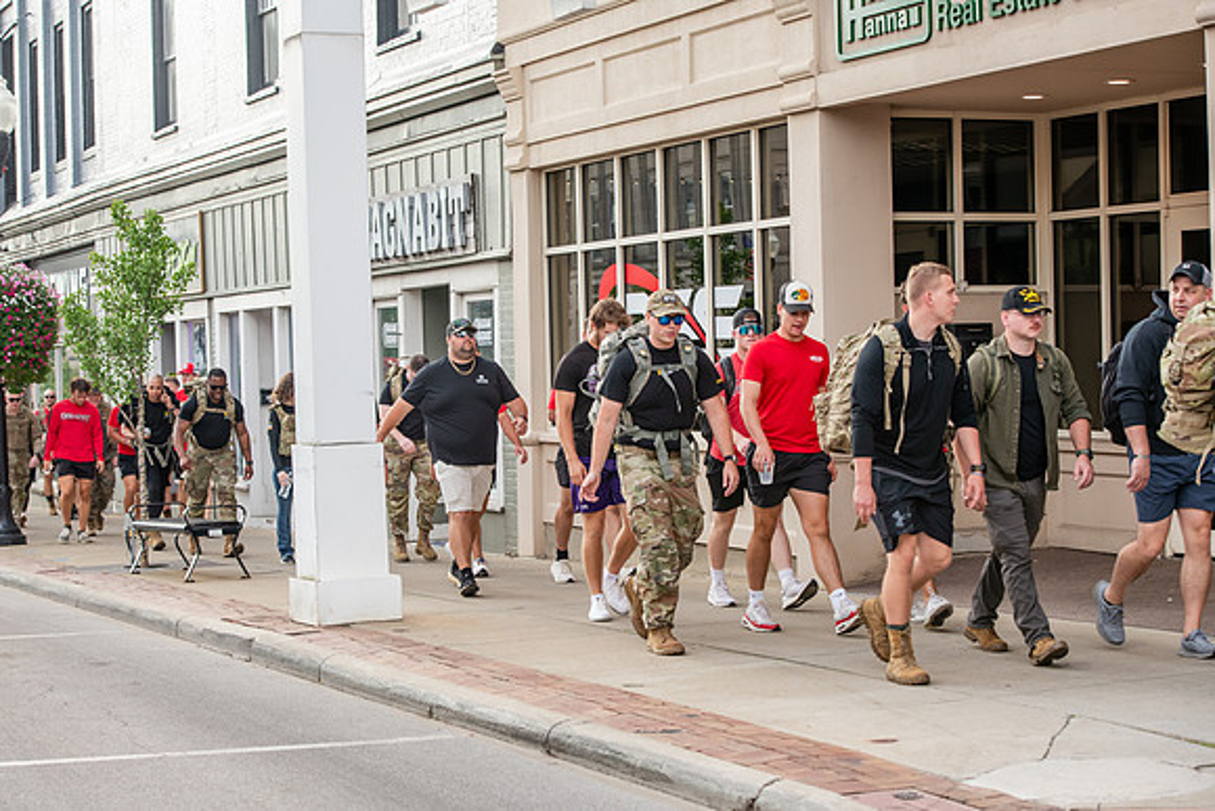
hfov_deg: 28.8
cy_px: 406
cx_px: 608
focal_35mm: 70
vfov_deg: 19.5
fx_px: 2363
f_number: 5.6
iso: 400
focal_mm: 70
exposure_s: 1/320
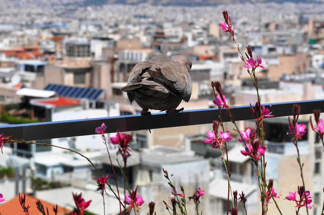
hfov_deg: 18.3
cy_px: 101
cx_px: 152
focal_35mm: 112
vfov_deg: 12.2
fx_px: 1004
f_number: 11
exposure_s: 1/500
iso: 200
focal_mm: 55
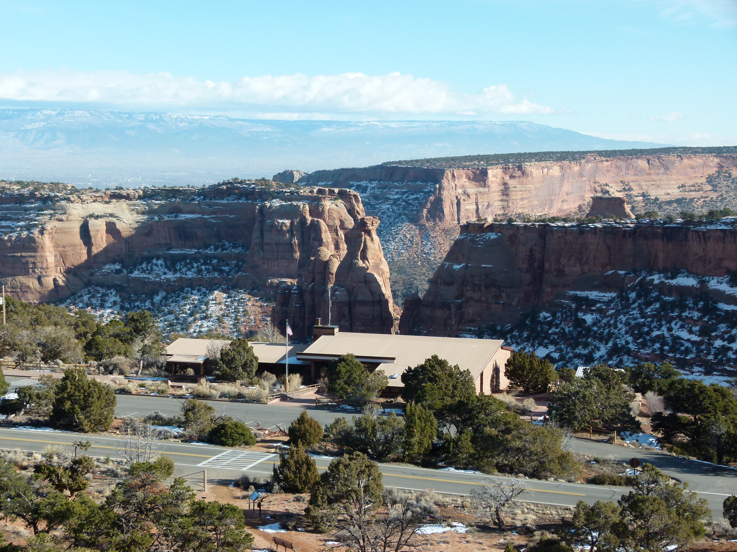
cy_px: 276
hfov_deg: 29.0
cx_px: 368
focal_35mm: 67
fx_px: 1426
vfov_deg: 21.9
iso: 100
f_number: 4
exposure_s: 1/640
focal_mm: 12.1
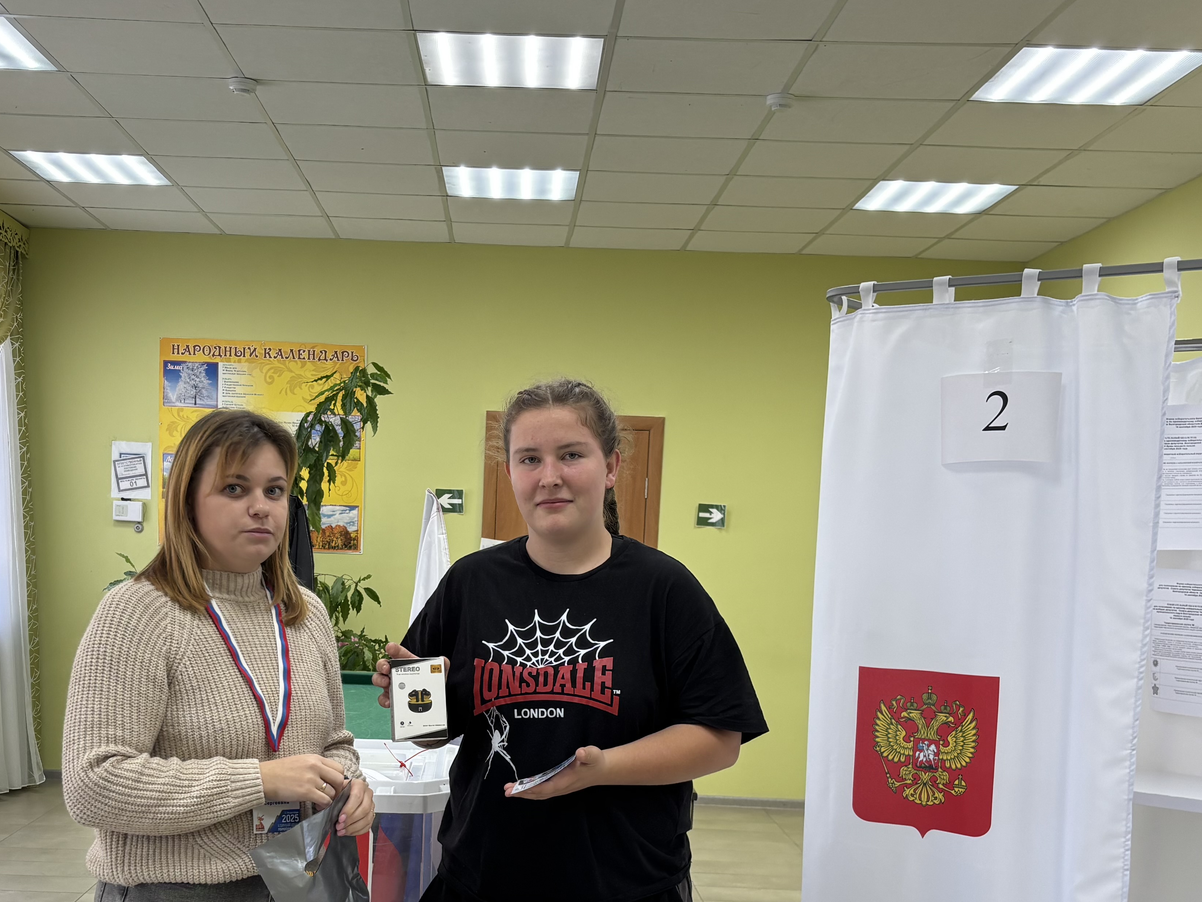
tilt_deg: -4.5
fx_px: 1563
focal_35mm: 45
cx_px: 511
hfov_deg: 42.0
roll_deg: -1.6
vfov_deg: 31.6
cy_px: 672
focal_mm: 5.96
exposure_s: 1/121
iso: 64
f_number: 1.6
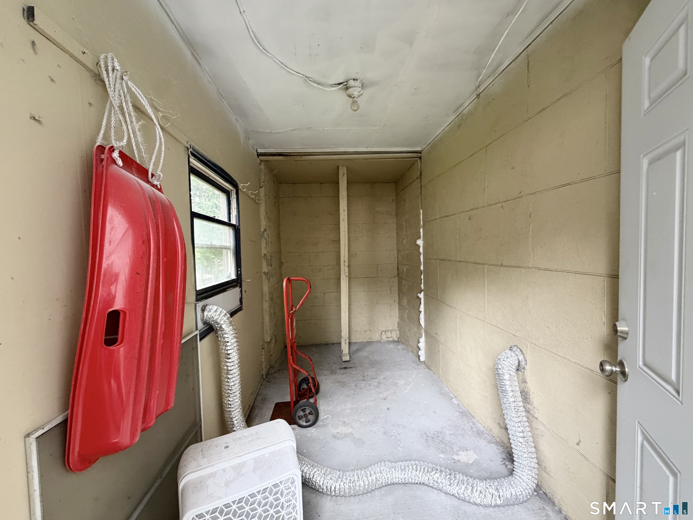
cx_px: 346
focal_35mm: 14
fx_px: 280
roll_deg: +2.0
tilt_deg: -1.2
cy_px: 260
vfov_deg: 85.7
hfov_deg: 102.1
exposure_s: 1/70
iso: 320
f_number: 2.2
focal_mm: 2.22
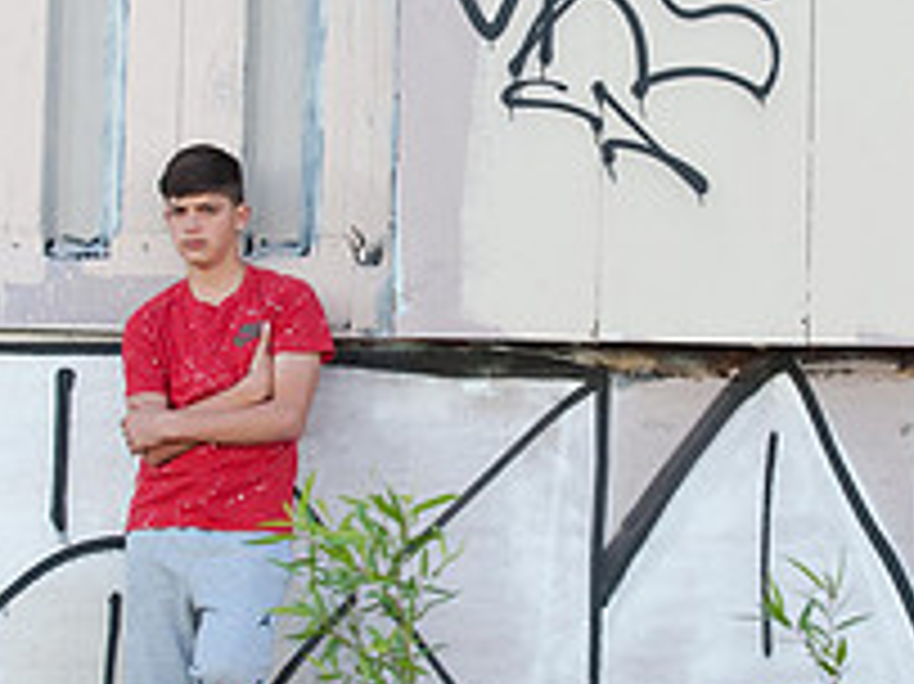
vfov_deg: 9.9
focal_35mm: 149
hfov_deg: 13.2
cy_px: 212
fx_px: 3932
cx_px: 597
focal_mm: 70
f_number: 5.6
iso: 320
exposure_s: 1/250
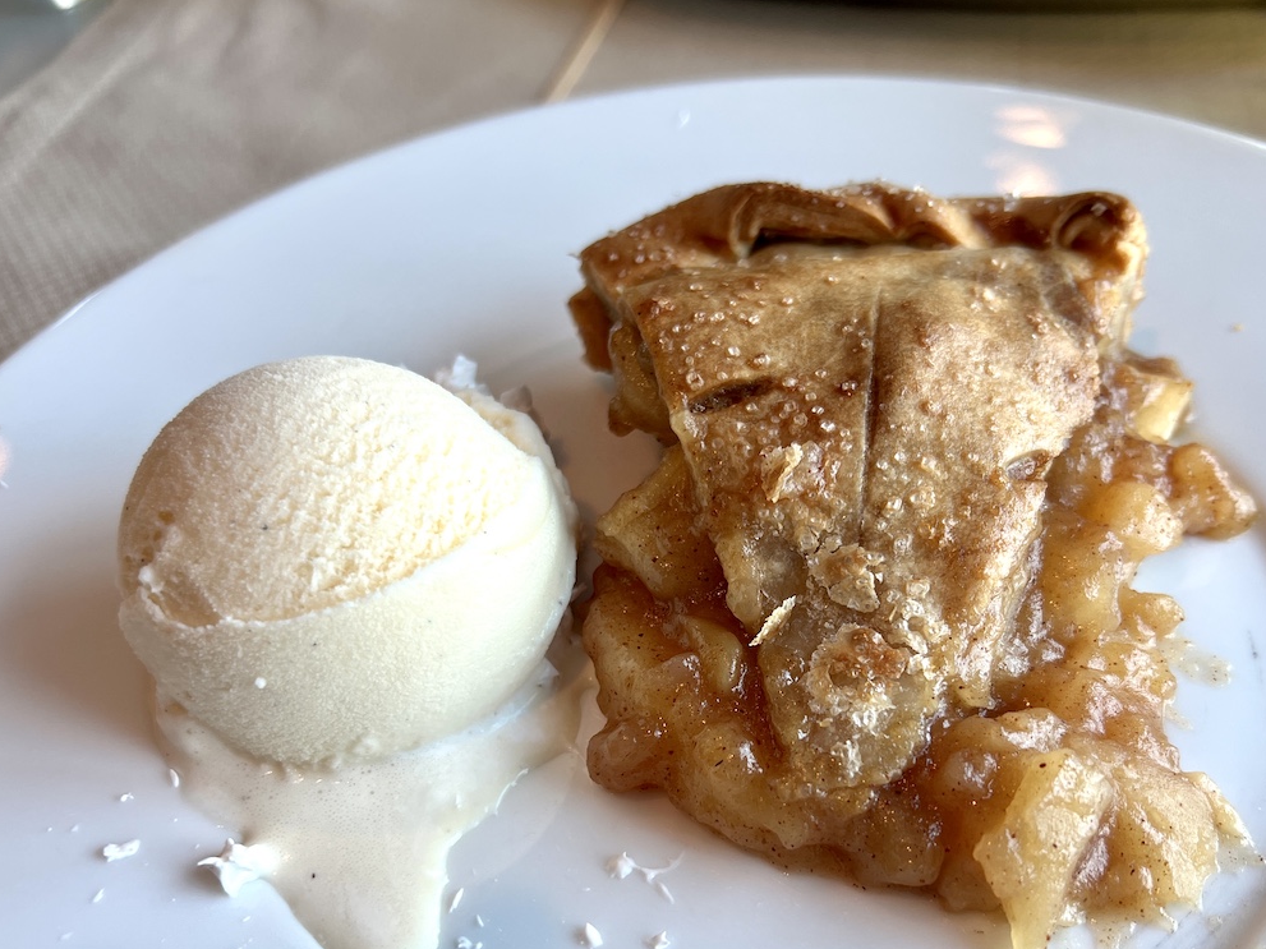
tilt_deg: -47.0
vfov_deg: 41.5
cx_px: 709
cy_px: 595
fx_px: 1243
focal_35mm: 34
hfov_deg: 53.8
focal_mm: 5.7
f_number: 1.5
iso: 50
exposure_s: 1/109
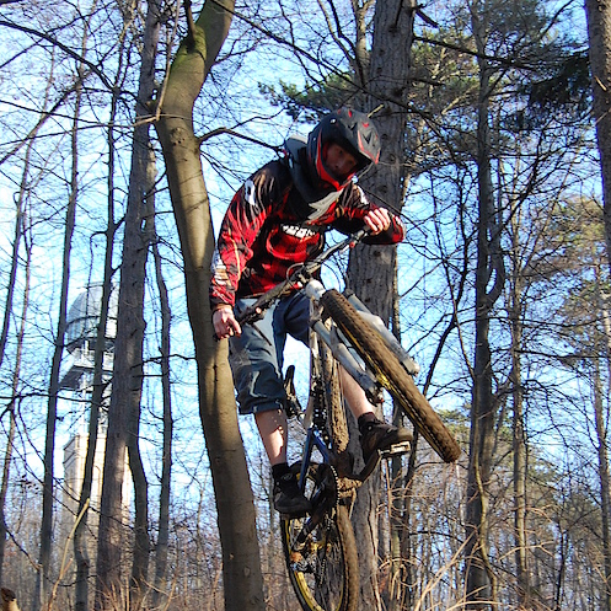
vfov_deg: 27.2
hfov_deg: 27.3
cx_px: 326
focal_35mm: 63
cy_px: 363
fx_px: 1258
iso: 720
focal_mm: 24
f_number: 4
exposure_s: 1/500
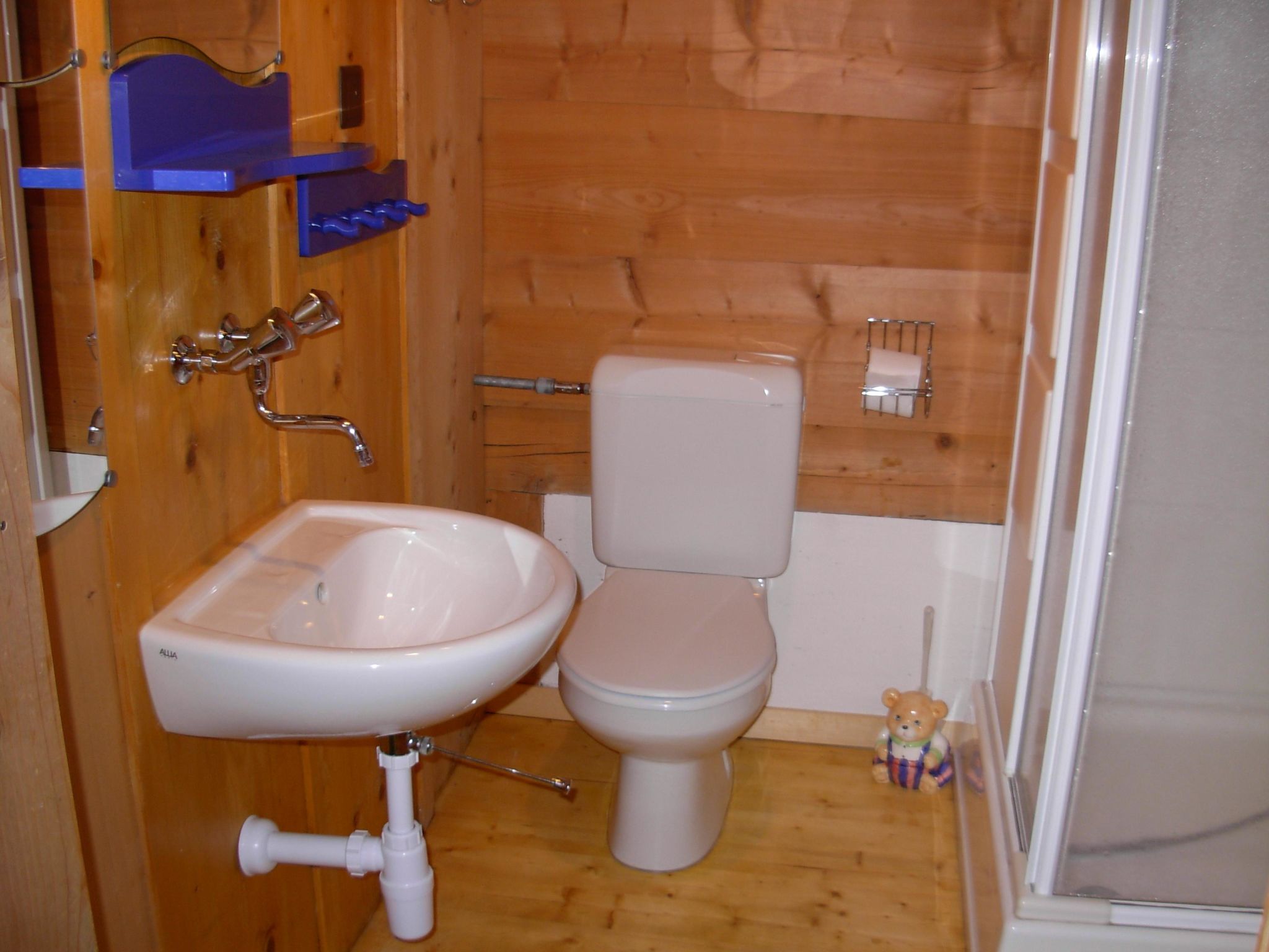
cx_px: 634
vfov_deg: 37.7
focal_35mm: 38
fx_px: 1393
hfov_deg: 49.0
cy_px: 476
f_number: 2.9
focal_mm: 6.3
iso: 79
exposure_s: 1/22.6
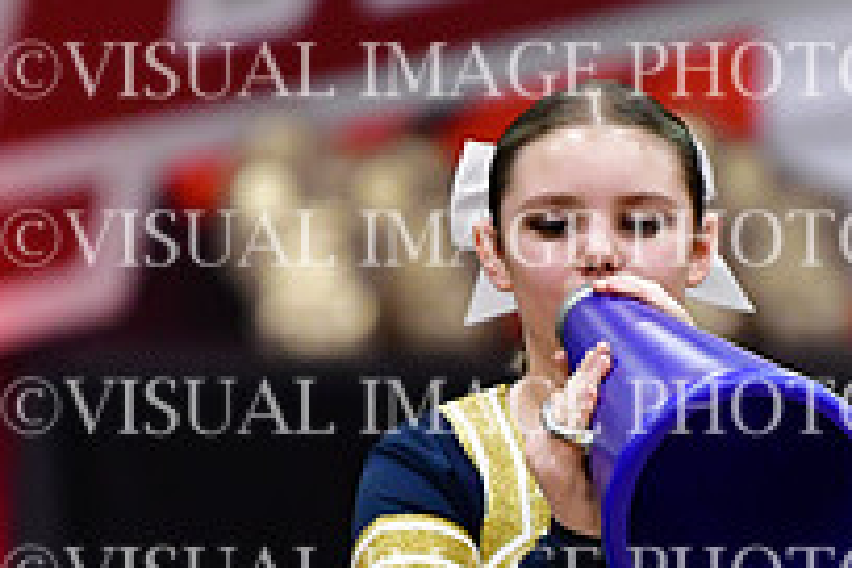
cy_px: 491
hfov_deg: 2.4
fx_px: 20139
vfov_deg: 1.6
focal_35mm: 851
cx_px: 606
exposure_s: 1/800
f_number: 2.8
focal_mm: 200
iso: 4000
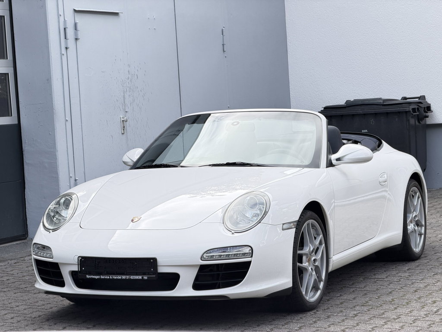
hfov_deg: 19.6
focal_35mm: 100
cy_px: 166
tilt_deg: -2.2
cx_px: 221
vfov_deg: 14.8
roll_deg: +3.6
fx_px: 1277
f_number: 2.8
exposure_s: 1/121
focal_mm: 16.89
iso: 50
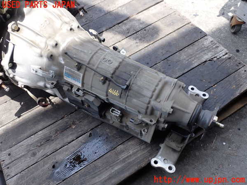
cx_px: 124
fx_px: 214
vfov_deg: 46.8
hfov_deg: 60.0
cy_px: 92
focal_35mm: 30
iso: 100
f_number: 3.2
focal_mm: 5.4
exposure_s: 1/200
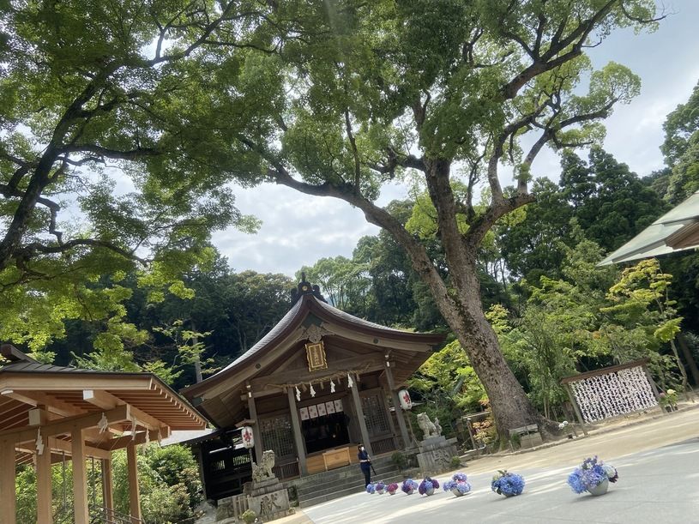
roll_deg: +13.5
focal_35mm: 26
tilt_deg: +21.0
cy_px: 262
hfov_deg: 67.3
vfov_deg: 53.1
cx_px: 350
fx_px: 525
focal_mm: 4.25
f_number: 1.8
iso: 32
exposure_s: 1/1754
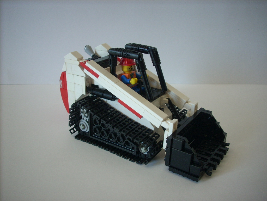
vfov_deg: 38.7
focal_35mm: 37
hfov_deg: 50.1
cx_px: 134
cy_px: 100
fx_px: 285
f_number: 2.8
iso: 118
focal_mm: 6.2
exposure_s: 1/30
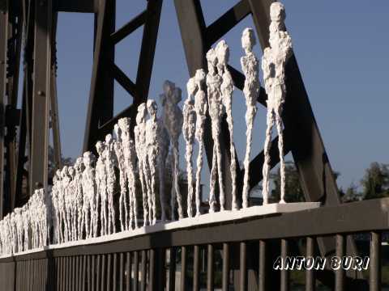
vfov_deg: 12.9
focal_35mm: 115
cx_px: 194
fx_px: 1292
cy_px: 146
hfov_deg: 17.1
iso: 50
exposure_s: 1/400
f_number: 8
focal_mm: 18.72
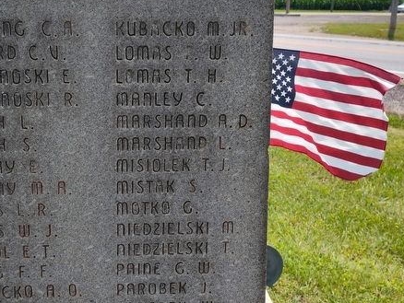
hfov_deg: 44.2
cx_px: 141
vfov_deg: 34.2
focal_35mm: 42
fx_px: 490
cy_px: 117
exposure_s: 1/1672
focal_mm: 5.56
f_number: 1.8
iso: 100
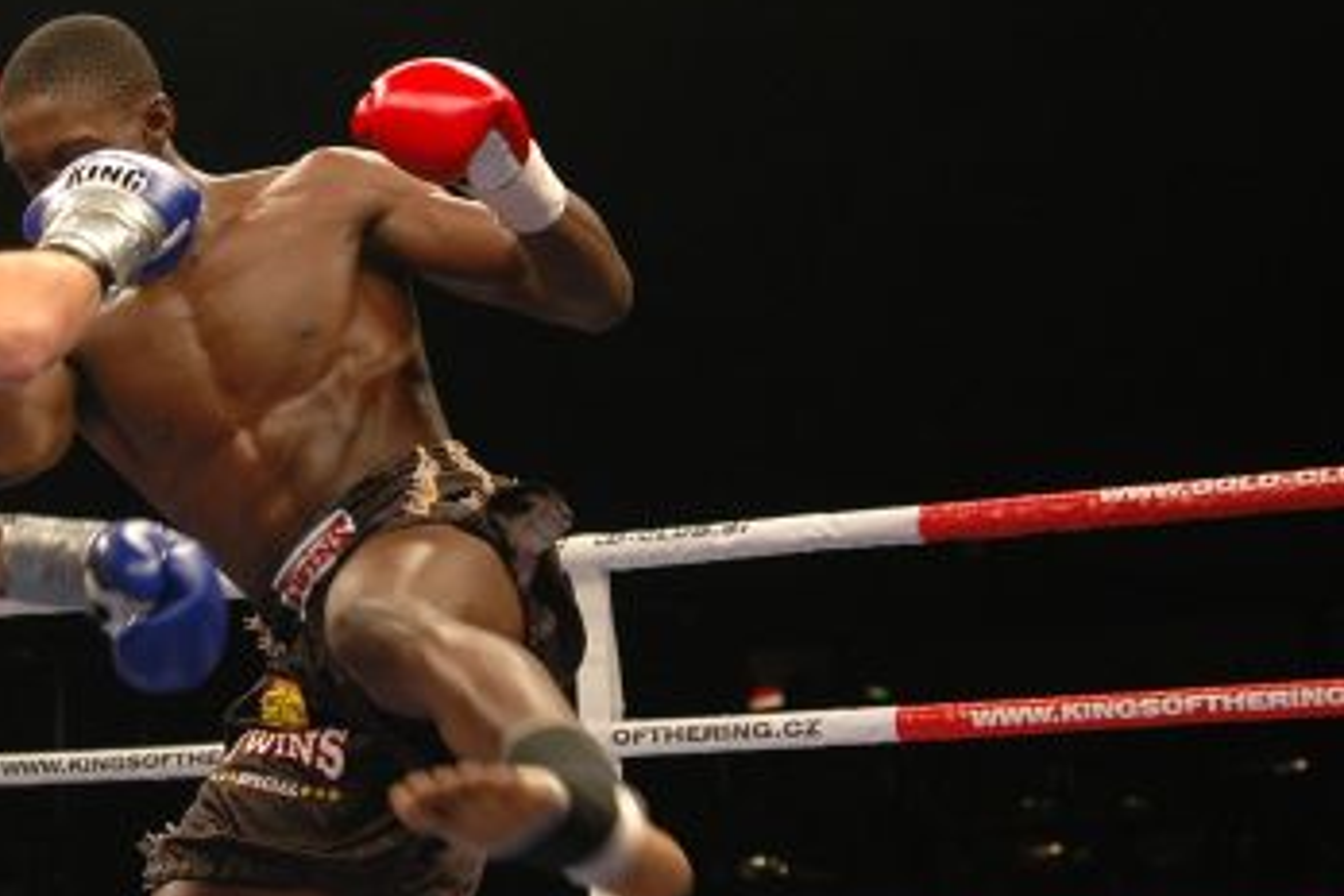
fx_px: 4069
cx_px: 162
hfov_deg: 18.5
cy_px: 324
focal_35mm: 109
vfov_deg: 12.6
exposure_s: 1/500
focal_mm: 40
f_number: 2.8
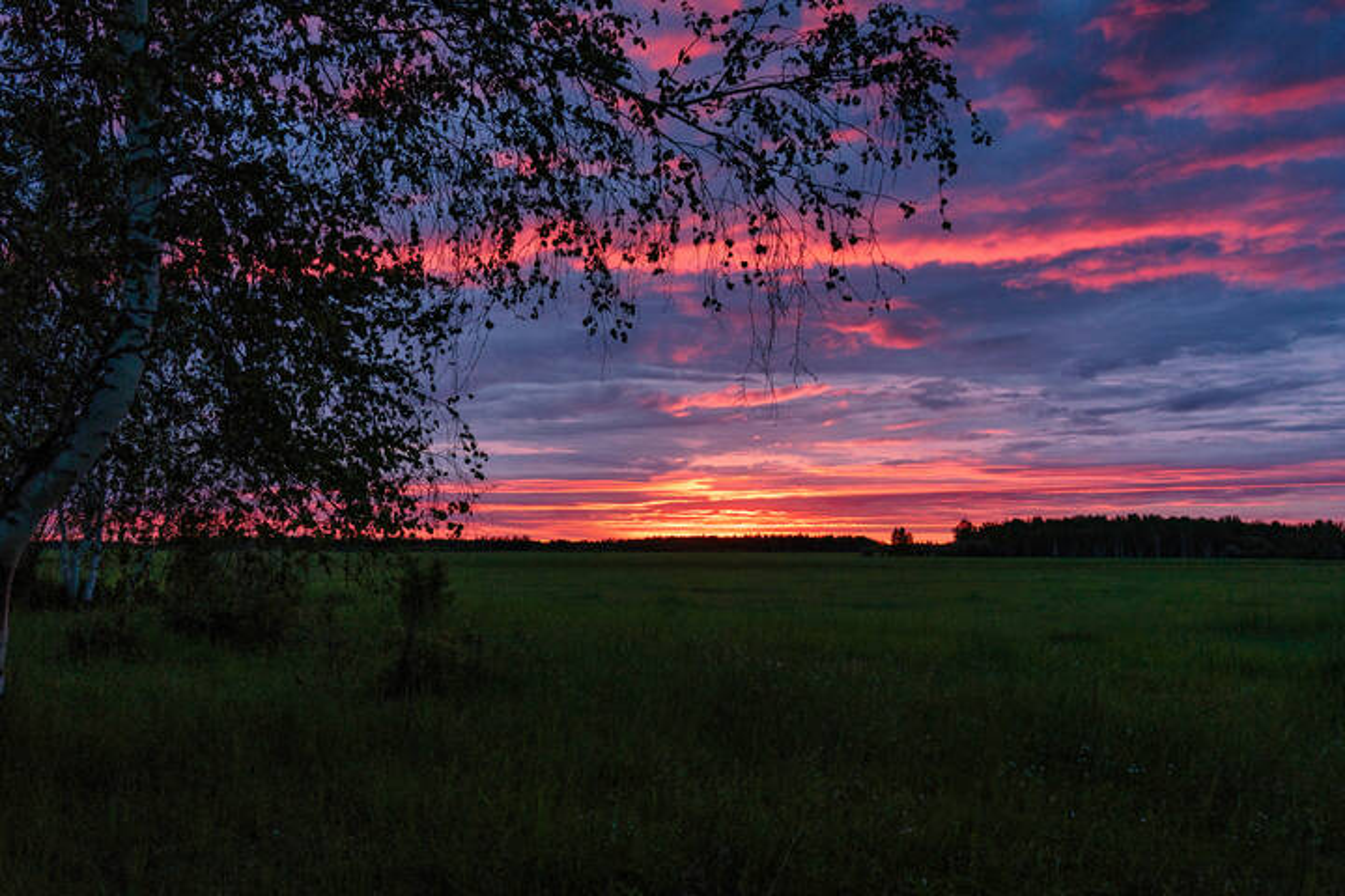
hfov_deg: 61.9
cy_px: 448
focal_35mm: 30
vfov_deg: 43.6
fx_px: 1121
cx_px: 672
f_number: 8
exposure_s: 1/160
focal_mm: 30
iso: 1000
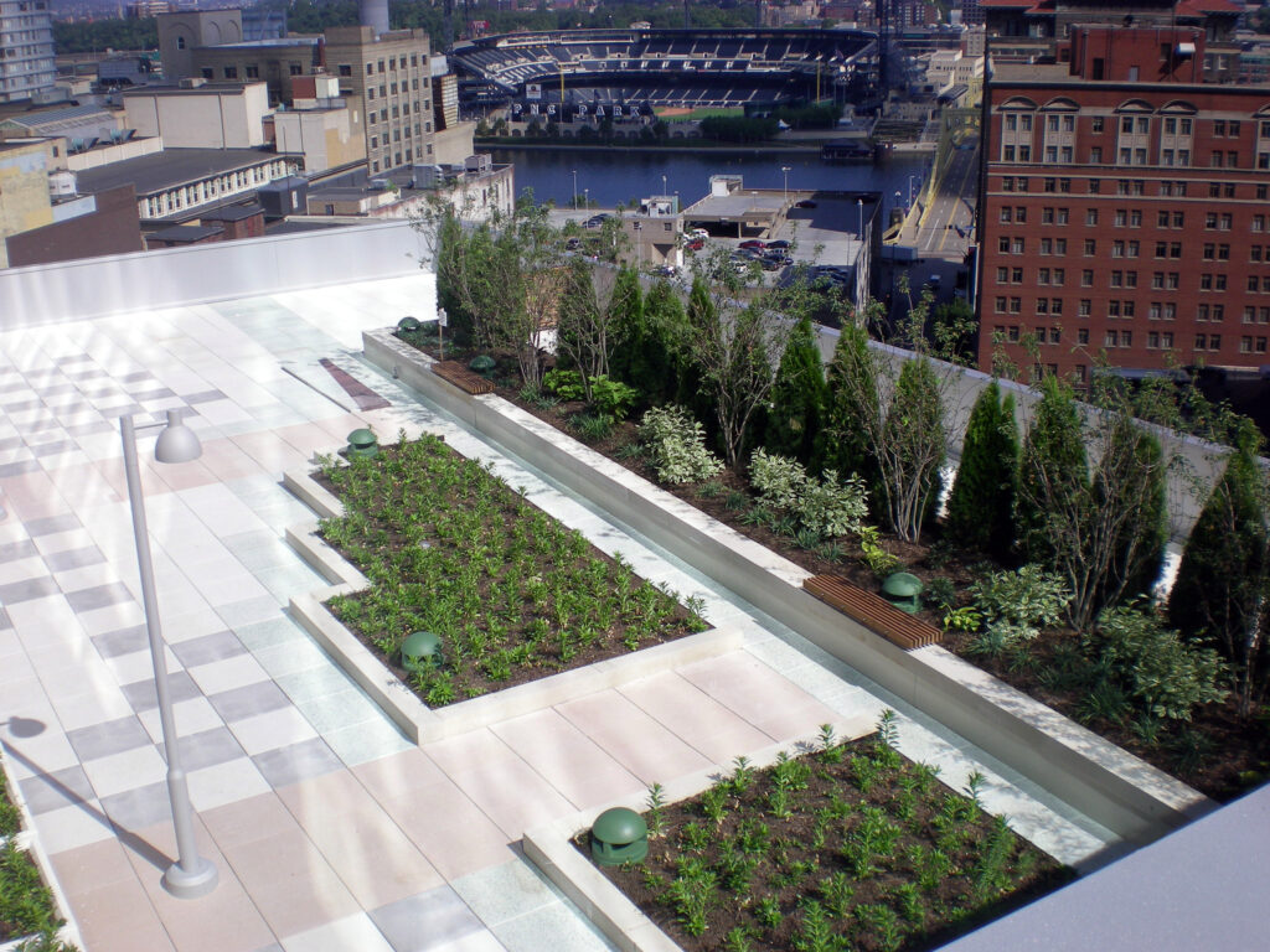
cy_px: 476
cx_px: 635
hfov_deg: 49.0
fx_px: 1394
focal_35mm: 38
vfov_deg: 37.7
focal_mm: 6.3
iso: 50
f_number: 4.6
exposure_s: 1/500
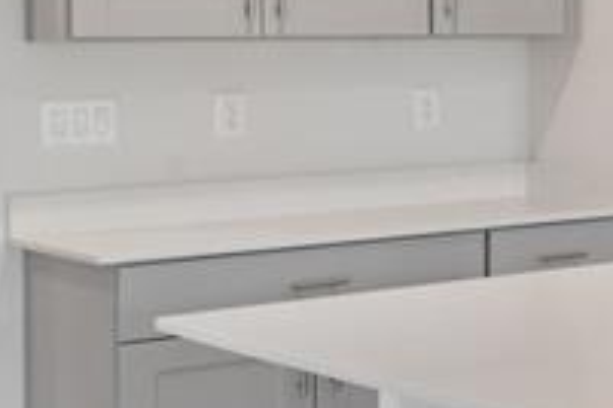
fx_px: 1737
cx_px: 1354
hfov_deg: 14.8
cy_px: 73
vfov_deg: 13.3
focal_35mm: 102
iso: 400
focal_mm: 20
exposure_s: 1/15
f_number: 8
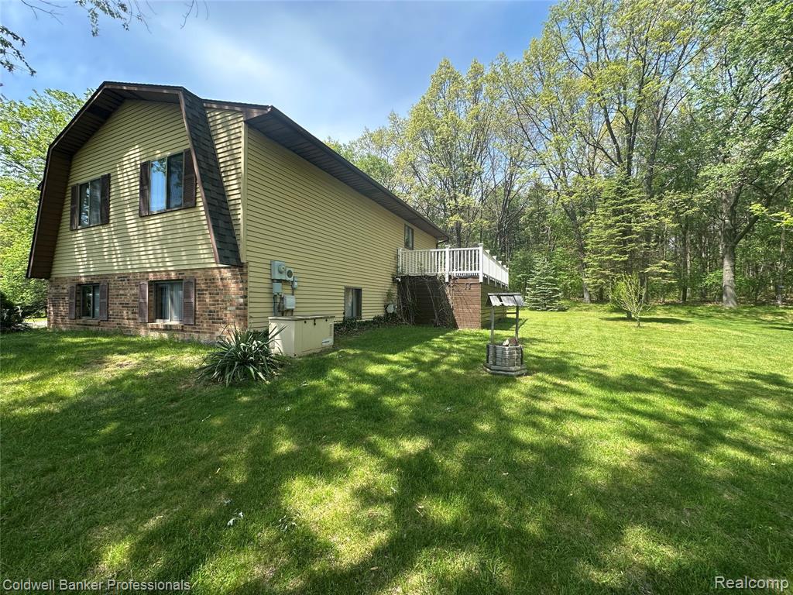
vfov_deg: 85.7
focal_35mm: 14
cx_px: 396
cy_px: 298
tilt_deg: +1.3
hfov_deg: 102.1
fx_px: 321
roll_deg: -0.4
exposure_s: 1/452
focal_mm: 2.22
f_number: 2.2
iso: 40
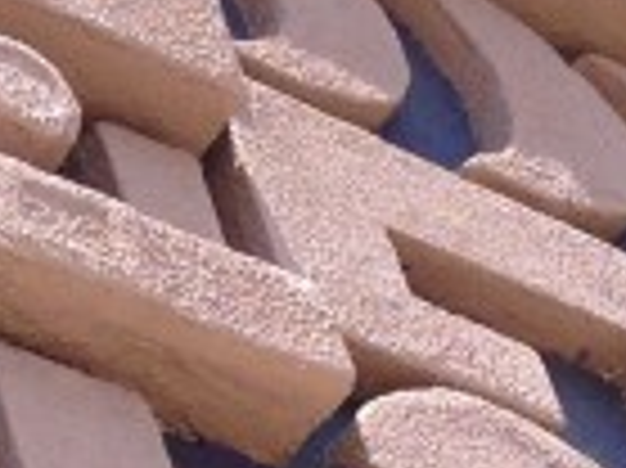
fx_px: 4391
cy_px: 1197
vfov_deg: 5.8
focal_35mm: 243
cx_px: 18
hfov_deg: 8.1
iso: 50
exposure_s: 1/763
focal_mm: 4.12
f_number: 2.4
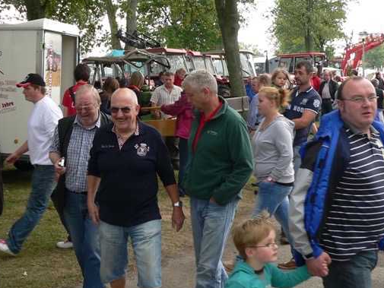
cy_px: 82
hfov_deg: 33.6
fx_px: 632
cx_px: 137
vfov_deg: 25.4
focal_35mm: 57
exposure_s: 1/100
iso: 80
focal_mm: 6
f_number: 2.8
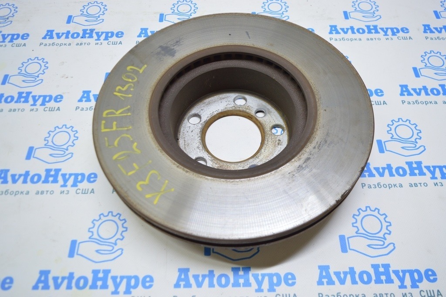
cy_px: 148
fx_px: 371
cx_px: 223
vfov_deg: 43.5
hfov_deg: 62.0
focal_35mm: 30
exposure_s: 1/50
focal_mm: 20
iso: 400
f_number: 3.8
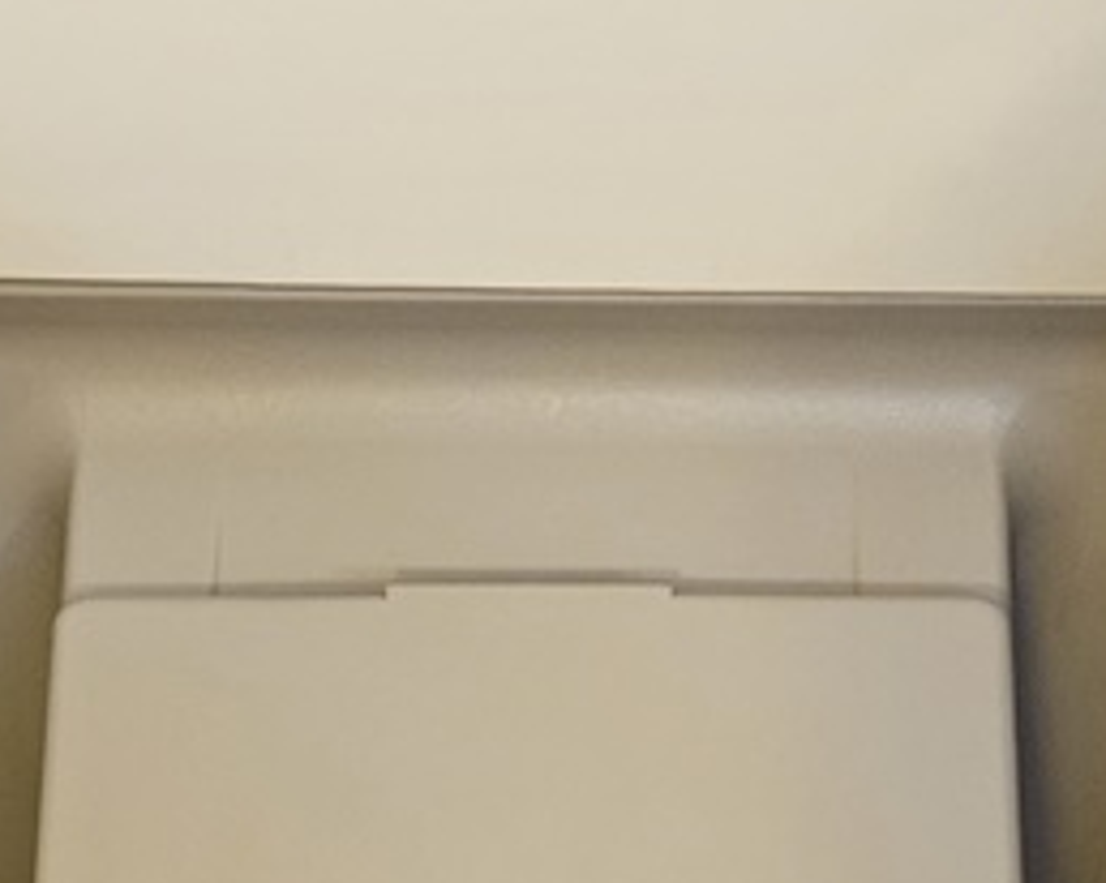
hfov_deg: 22.0
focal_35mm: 87
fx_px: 2846
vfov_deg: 17.4
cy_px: 806
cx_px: 596
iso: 800
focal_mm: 5.4
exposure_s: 1/24
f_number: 1.8
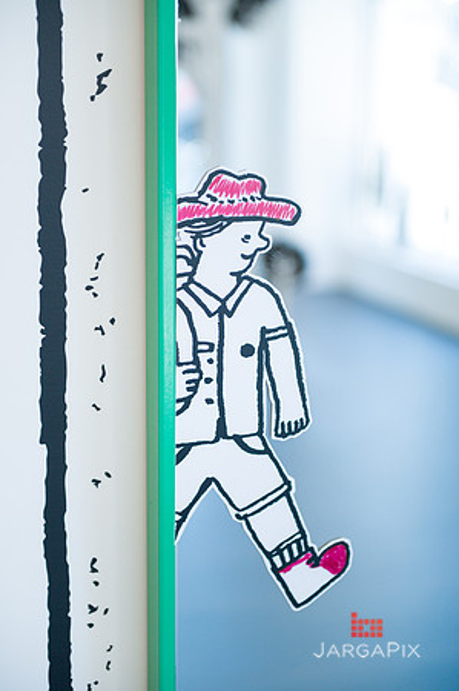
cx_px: 230
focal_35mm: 66
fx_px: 1265
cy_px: 346
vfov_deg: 30.5
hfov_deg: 20.6
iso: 1600
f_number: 3.5
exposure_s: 1/250
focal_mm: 66
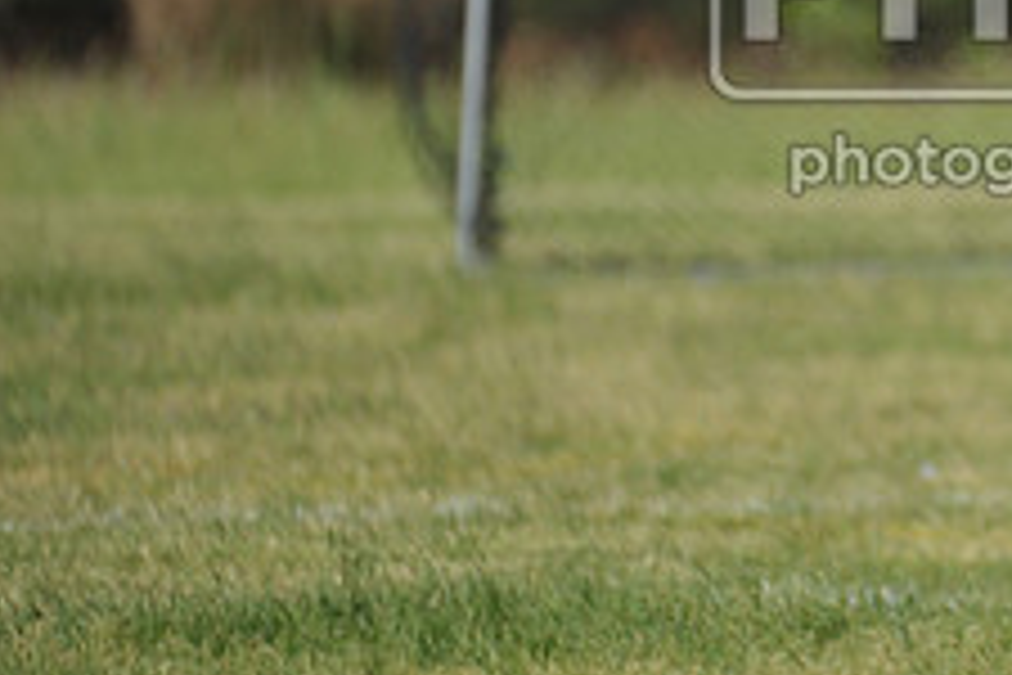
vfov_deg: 1.3
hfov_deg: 2.0
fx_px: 28924
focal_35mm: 1029
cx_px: 1246
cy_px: -4
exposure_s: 1/3200
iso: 640
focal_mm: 400
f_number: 4
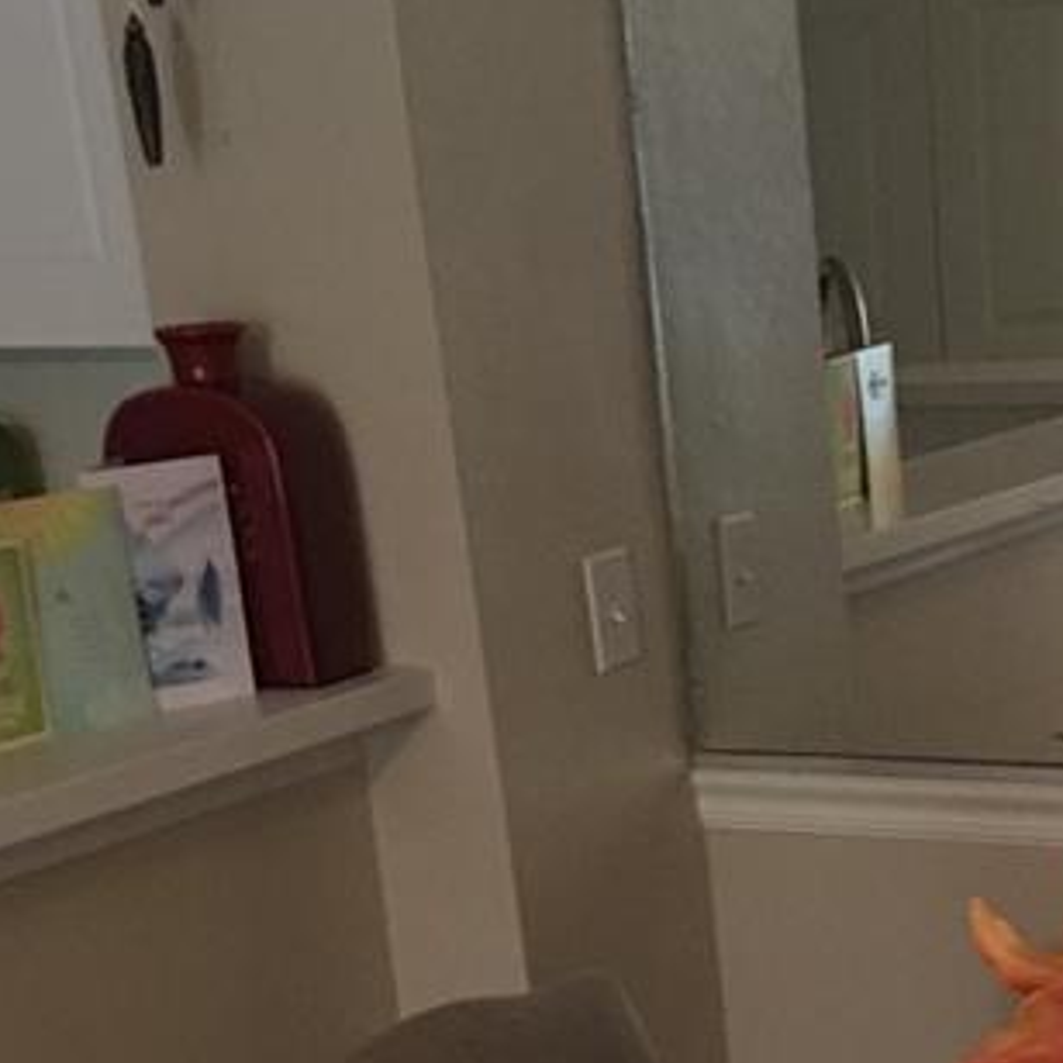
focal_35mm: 100
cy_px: 1532
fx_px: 3474
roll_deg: +3.5
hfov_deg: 17.0
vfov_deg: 16.1
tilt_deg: -24.0
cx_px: 1042
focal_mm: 4.15
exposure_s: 1/4
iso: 100
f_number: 2.2
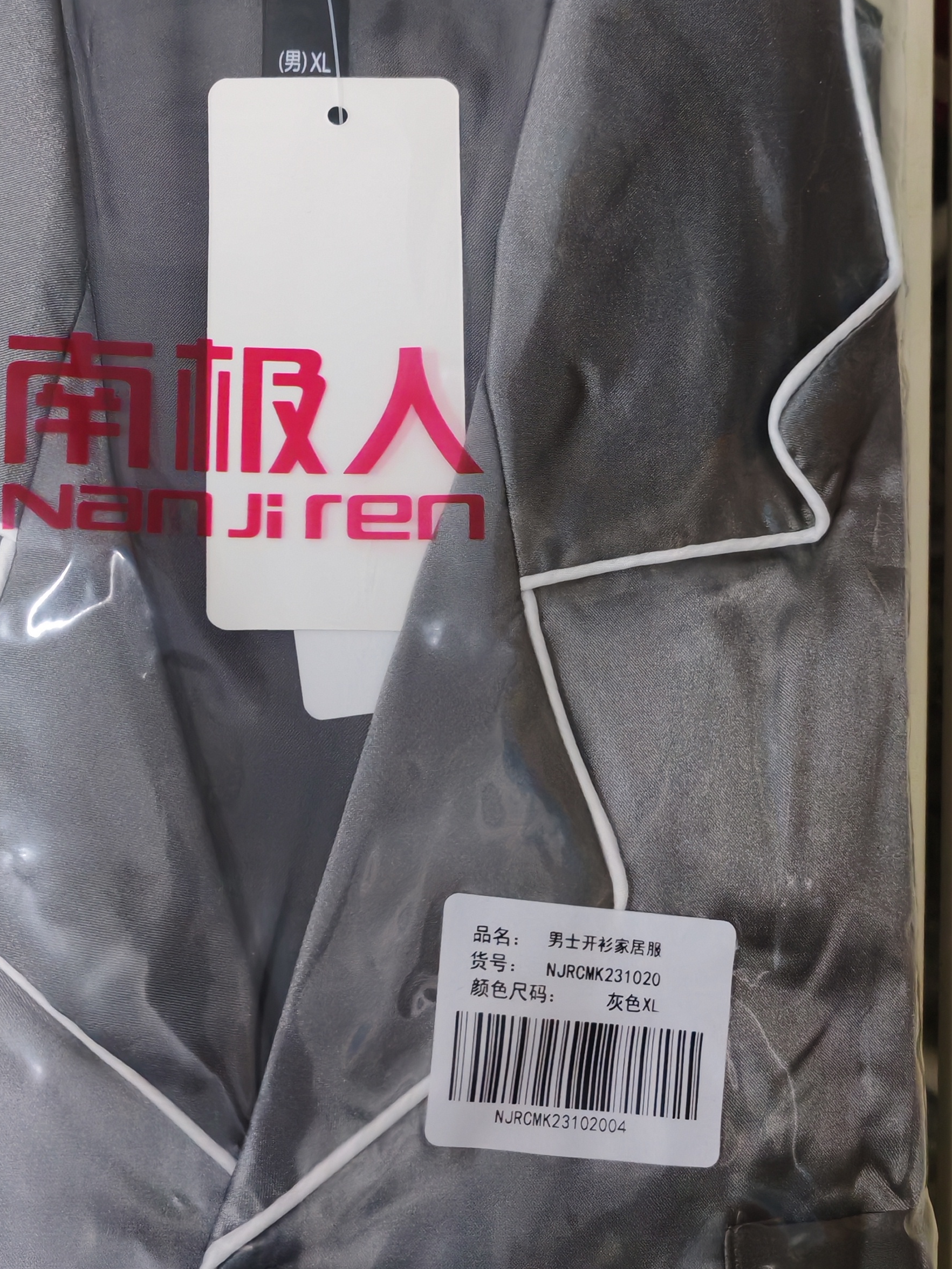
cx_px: 265
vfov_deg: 40.2
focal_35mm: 47
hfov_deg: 30.5
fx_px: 1723
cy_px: 505
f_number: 1.95
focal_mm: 5.52
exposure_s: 1/100
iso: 1250
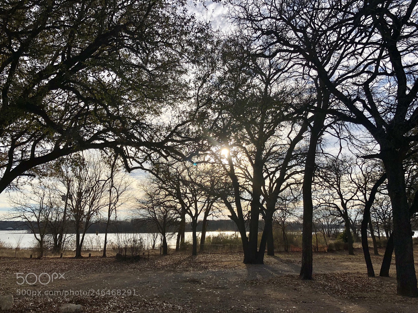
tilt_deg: +11.7
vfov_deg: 49.7
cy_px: 156
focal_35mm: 28
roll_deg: +0.3
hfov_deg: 63.4
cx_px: 209
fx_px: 338
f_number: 1.8
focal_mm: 4
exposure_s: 1/2825
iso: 25
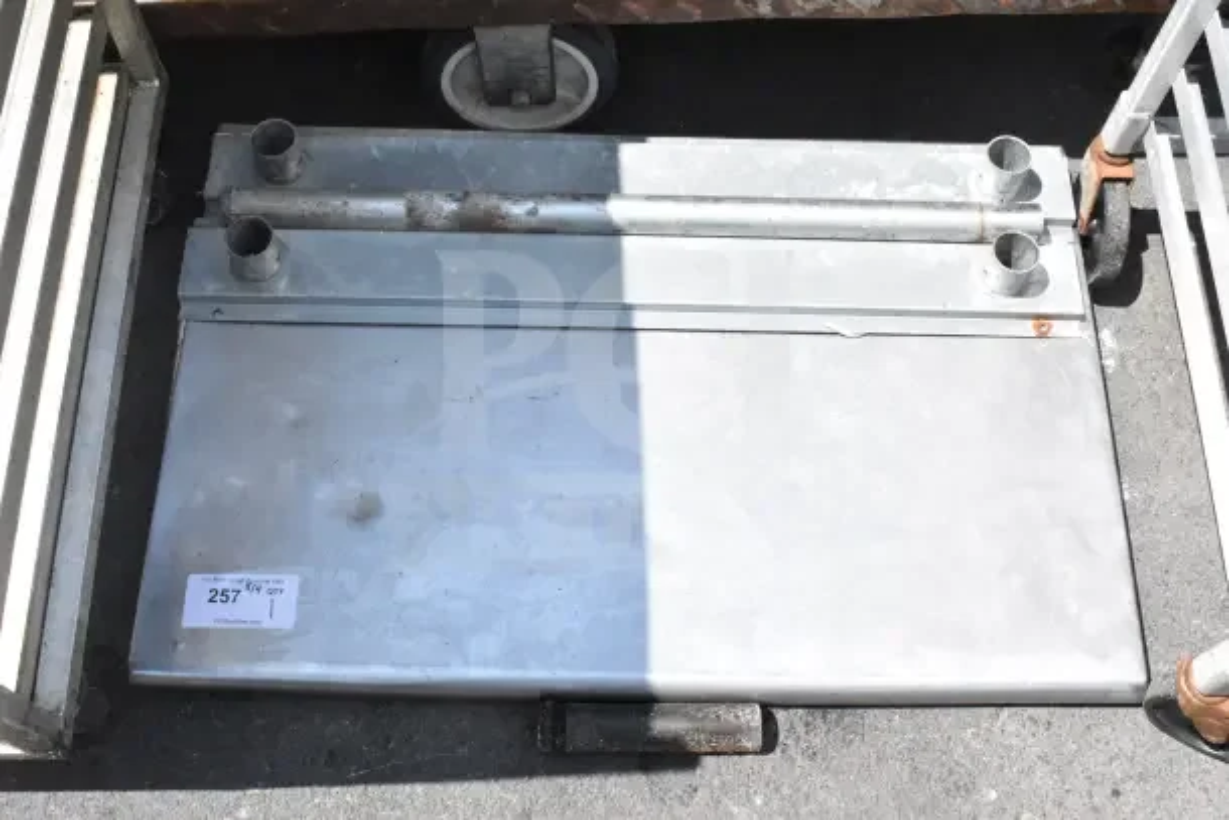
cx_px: 614
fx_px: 1280
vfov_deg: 35.5
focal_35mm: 38
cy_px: 410
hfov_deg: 51.3
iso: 6400
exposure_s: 1/2000
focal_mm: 25
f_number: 22
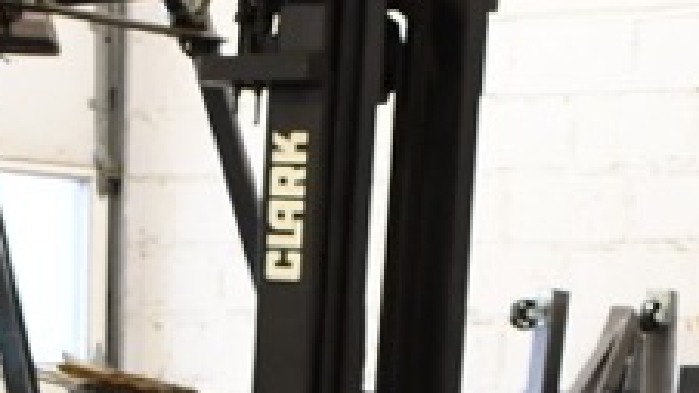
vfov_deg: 7.2
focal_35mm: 160
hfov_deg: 13.4
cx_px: 275
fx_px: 2965
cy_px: 921
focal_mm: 18
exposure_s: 1/60
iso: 1000
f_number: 4
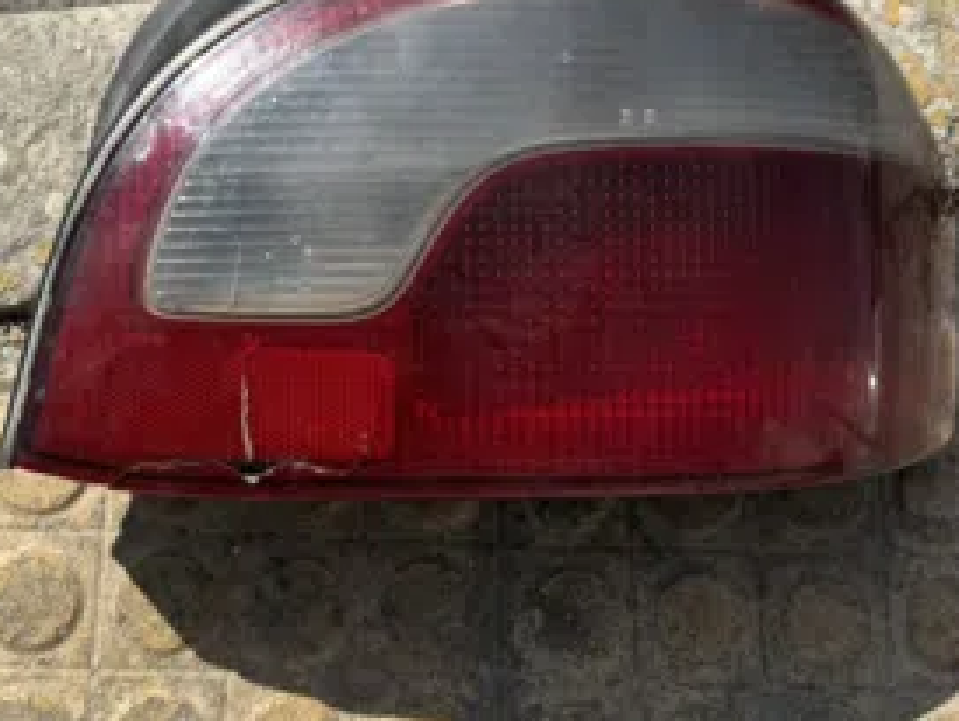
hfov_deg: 34.2
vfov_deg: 25.9
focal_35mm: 56
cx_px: 396
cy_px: 220
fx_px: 1553
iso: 80
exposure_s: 1/4950
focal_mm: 6.76
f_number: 1.78
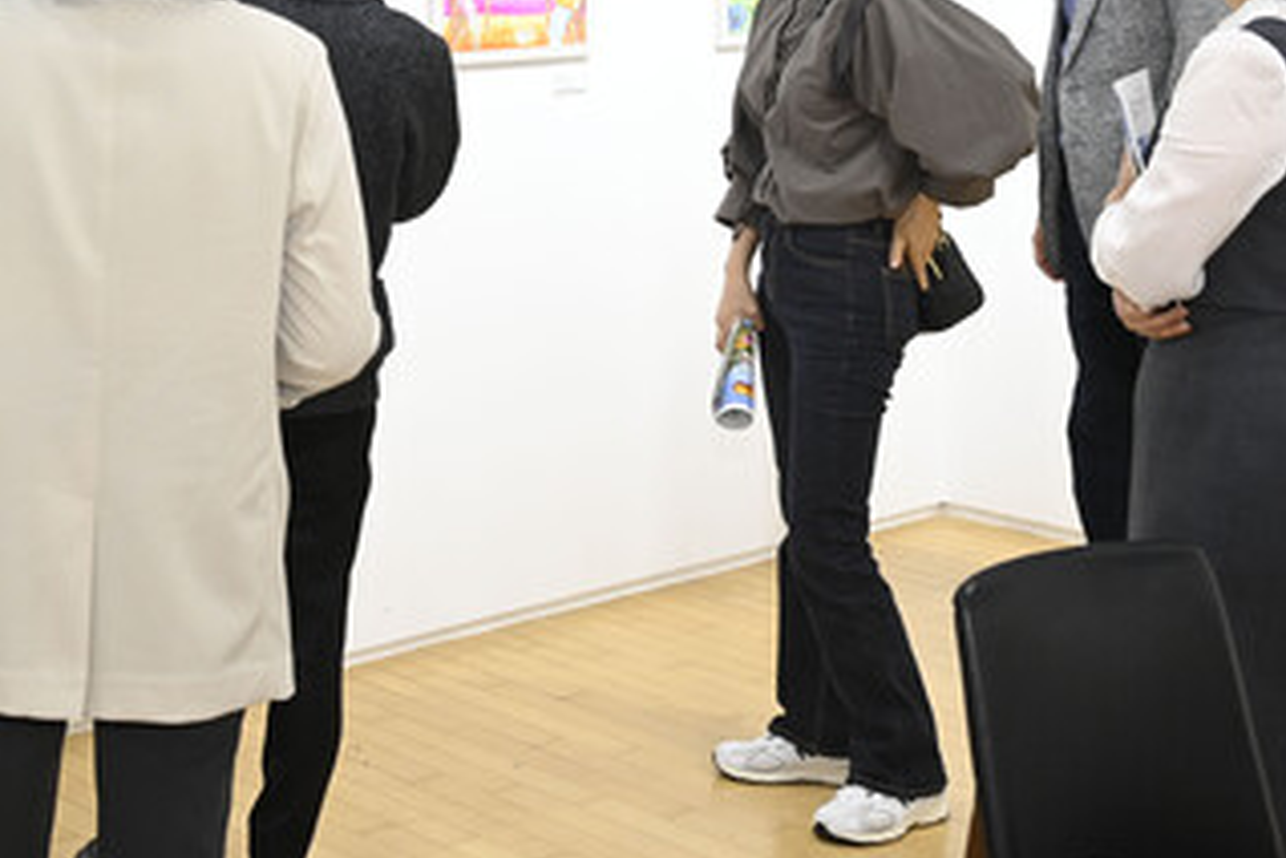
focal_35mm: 66
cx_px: 142
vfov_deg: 20.1
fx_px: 2357
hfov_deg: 29.3
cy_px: 57
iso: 3200
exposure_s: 1/200
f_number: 5.6
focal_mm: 35
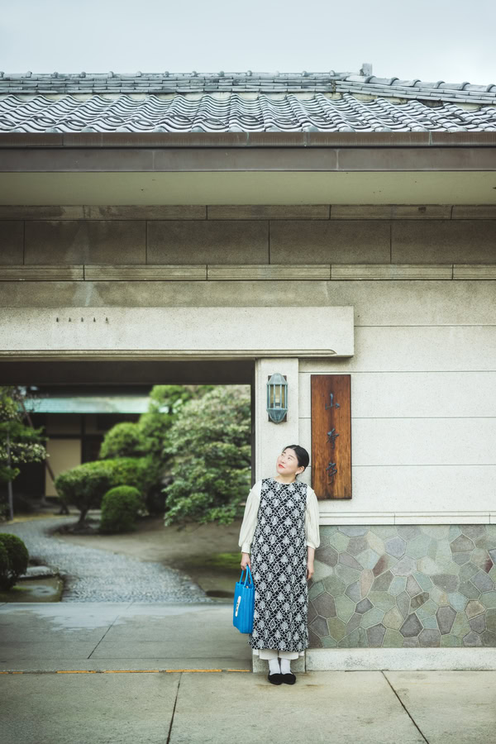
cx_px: 248
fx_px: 1033
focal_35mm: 50
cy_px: 372
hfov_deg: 27.0
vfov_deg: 39.6
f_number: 1.2
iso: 400
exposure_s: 1/5000
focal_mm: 50
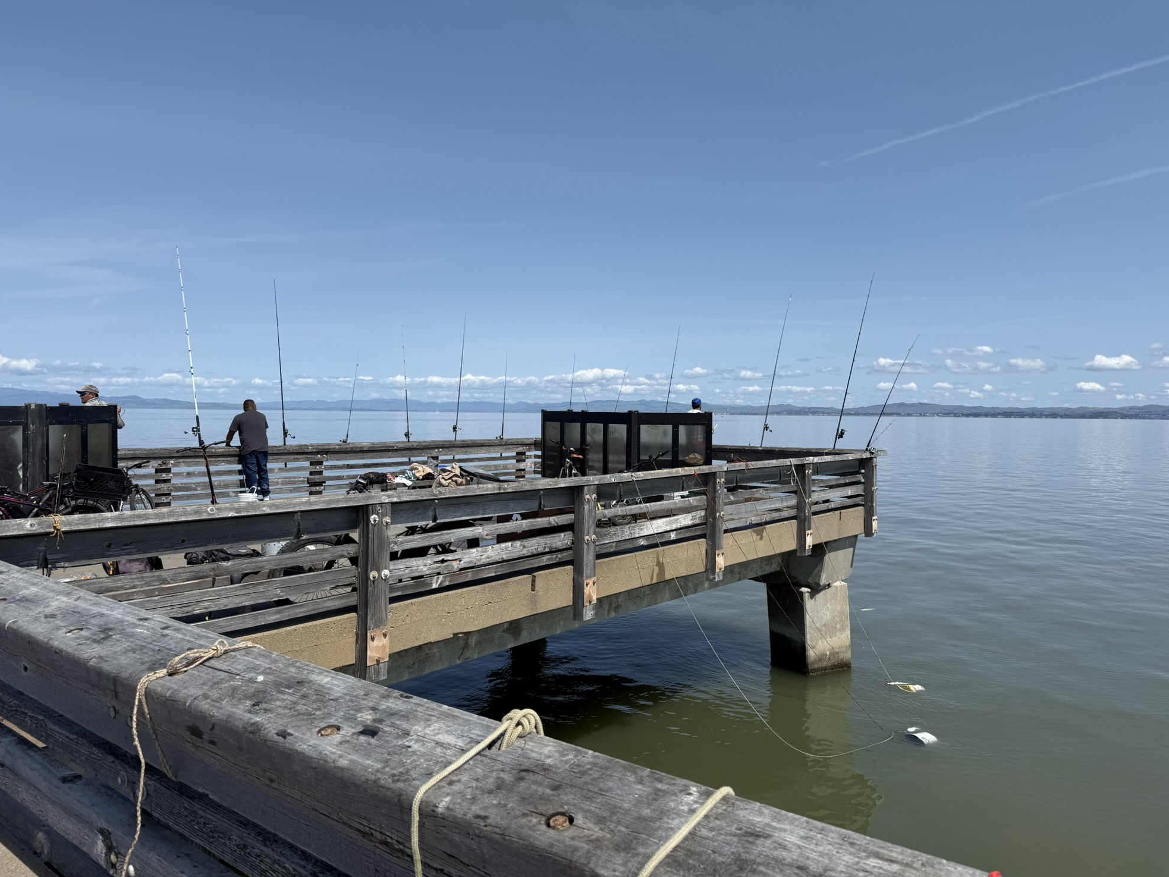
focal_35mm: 25
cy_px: 424
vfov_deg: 54.9
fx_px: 844
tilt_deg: -1.2
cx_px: 598
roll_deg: -0.3
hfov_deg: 69.4
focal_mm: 6.76
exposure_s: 1/8130
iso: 80
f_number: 1.78
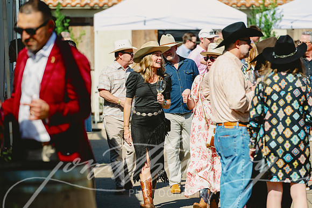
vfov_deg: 6.9
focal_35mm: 200
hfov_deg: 10.3
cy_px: 104
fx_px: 1734
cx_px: 156
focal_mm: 200
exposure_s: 1/4000
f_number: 5.6
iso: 800
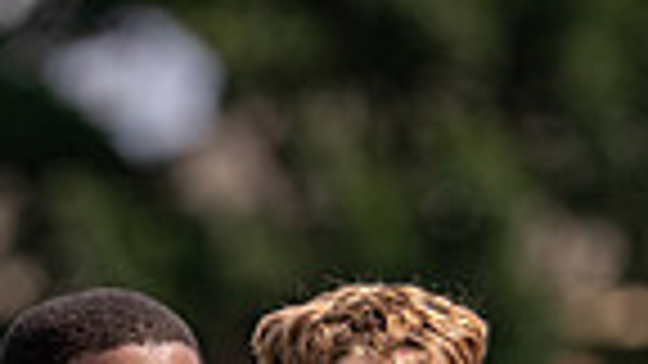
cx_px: 251
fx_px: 13282
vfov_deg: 1.6
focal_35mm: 773
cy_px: 802
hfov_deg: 2.8
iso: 100
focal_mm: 154
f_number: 2.8
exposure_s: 1/2000
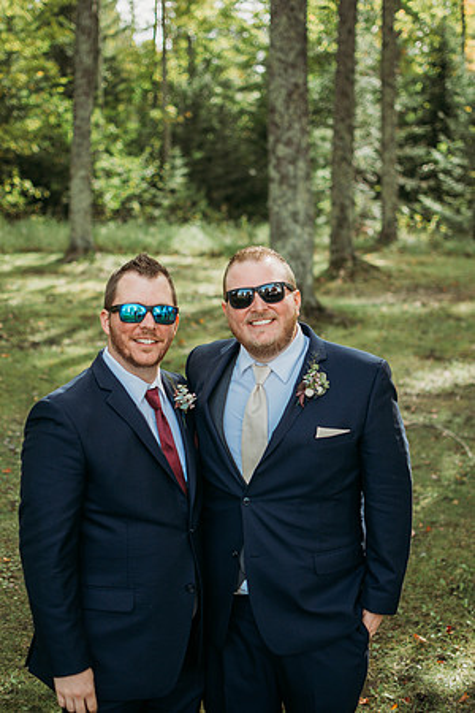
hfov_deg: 25.8
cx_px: 238
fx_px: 1039
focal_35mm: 52
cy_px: 356
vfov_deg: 37.9
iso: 250
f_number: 1.8
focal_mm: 35
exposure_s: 1/1250
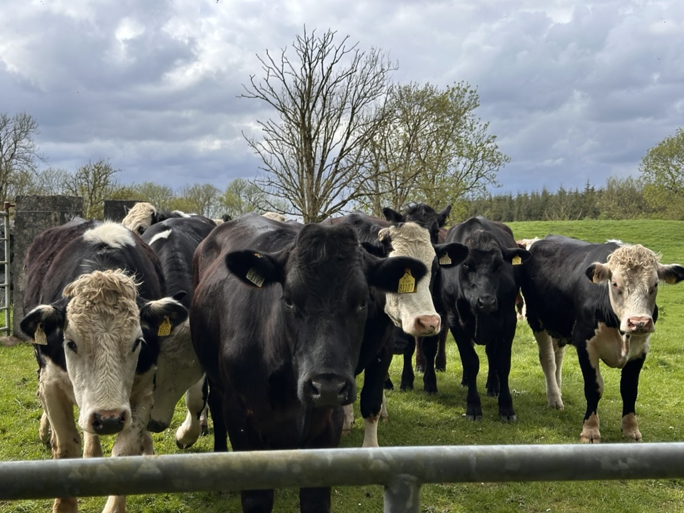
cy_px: 256
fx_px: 948
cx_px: 342
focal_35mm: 48
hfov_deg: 39.7
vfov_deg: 30.3
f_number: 1.78
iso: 64
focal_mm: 6.86
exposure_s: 1/2667
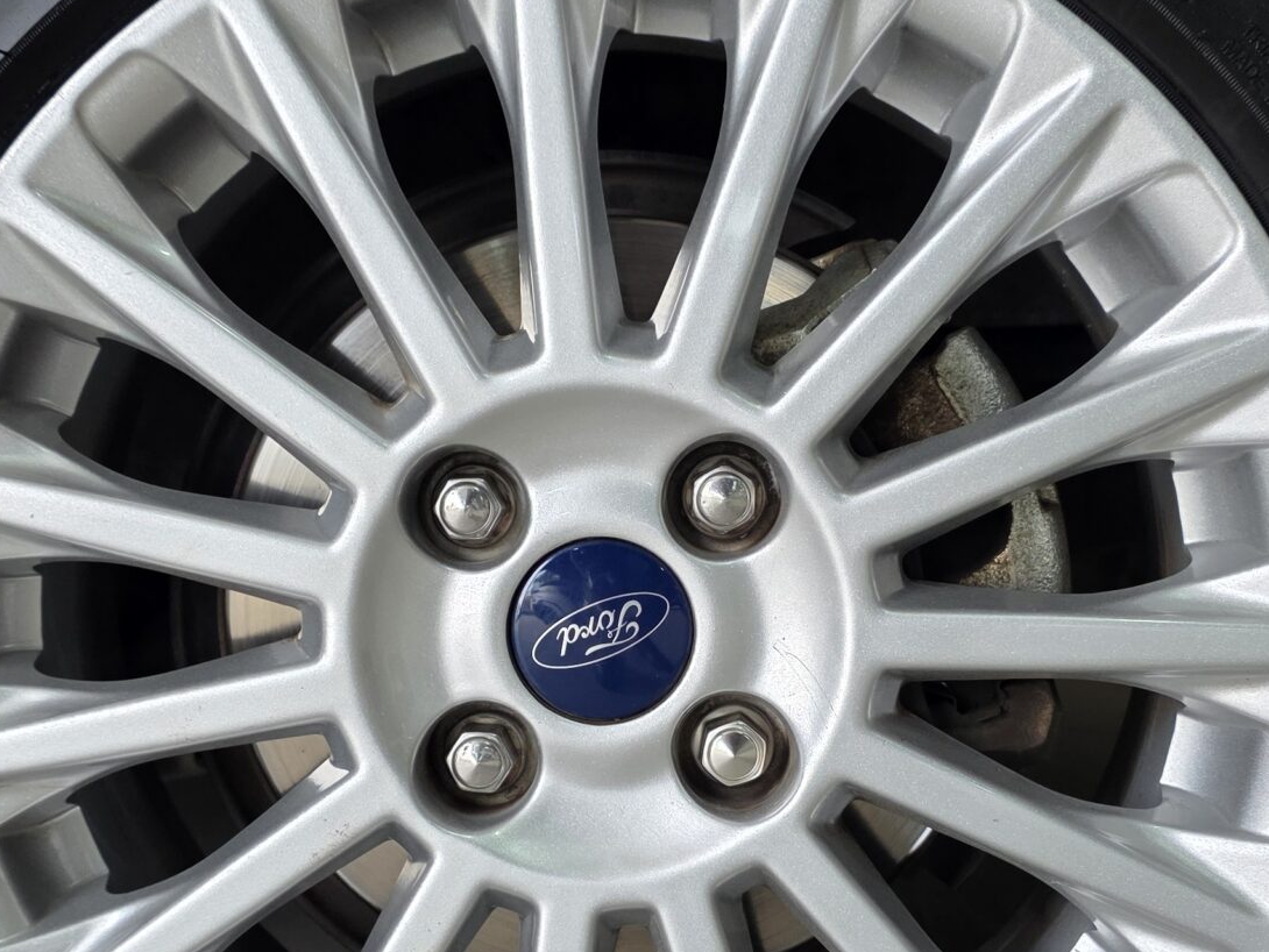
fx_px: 1980
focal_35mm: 54
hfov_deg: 35.5
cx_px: 603
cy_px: 642
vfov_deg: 26.9
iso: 125
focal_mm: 6.3
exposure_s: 1/180
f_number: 1.7
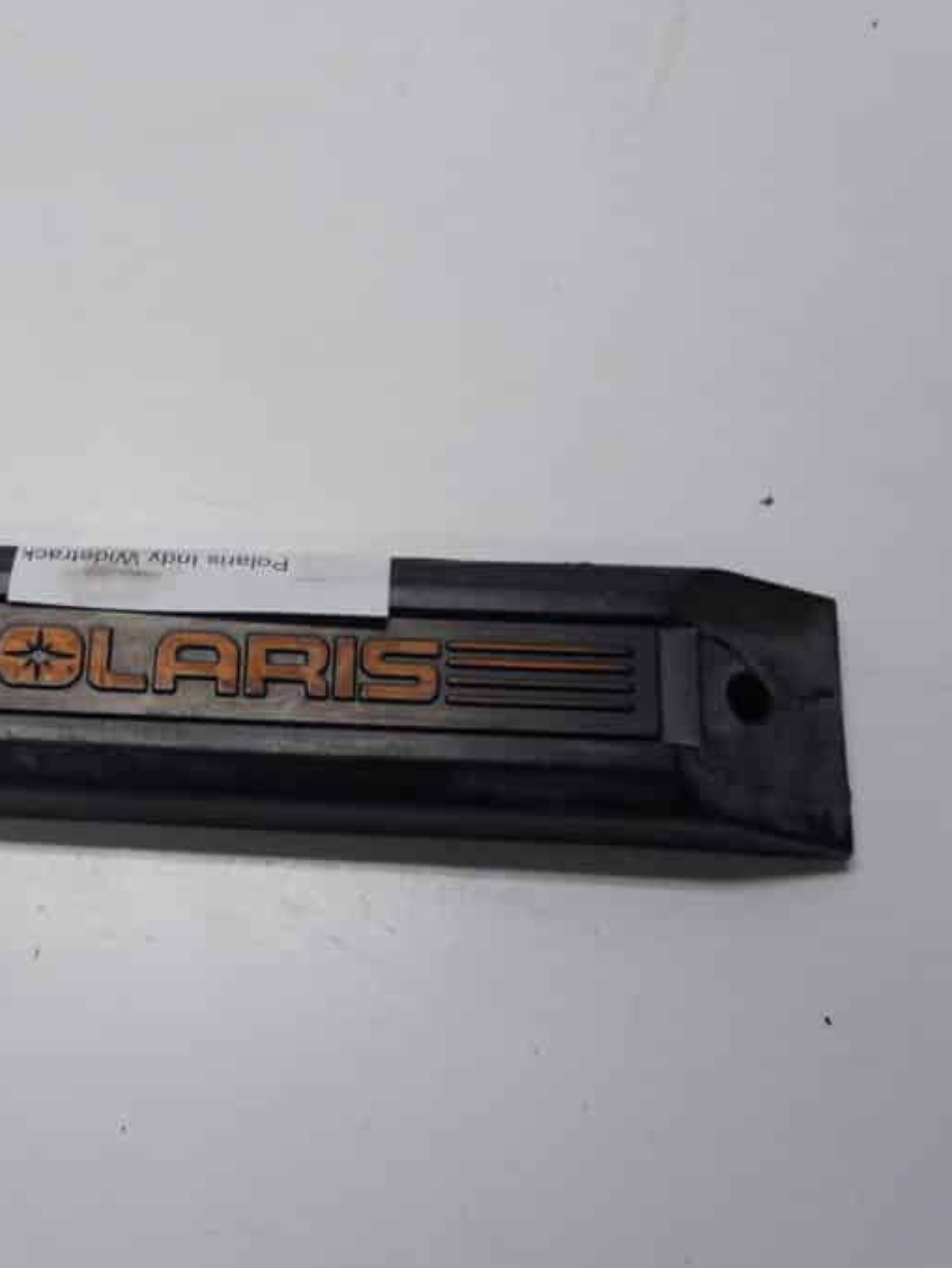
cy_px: 631
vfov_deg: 41.5
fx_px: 1676
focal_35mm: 46
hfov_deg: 30.0
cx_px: 56
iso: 100
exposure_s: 1/60
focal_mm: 21
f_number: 4
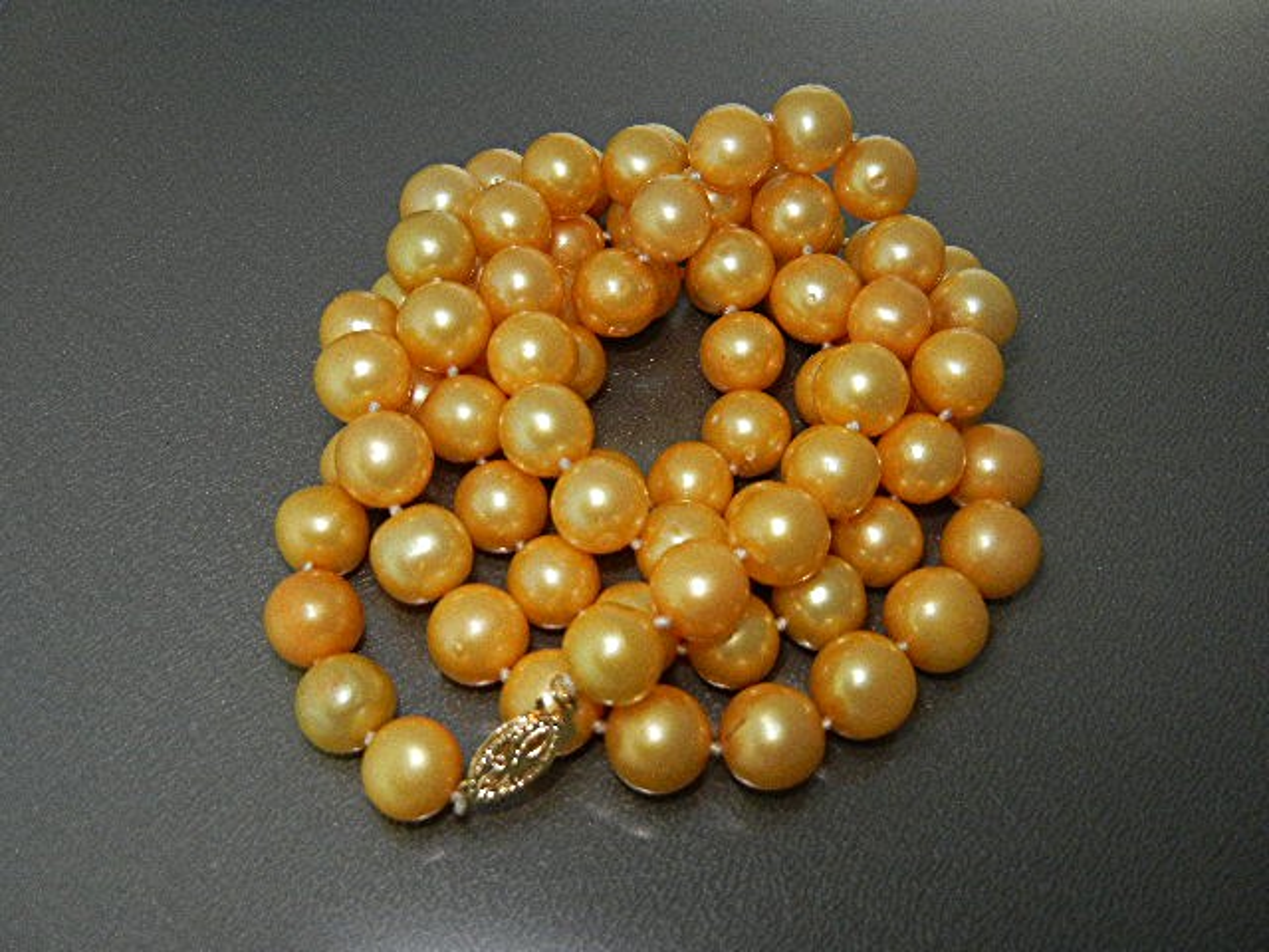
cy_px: 476
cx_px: 634
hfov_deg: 54.0
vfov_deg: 41.8
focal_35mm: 34
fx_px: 1246
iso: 574
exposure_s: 1/30
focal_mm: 6.2
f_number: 7.2
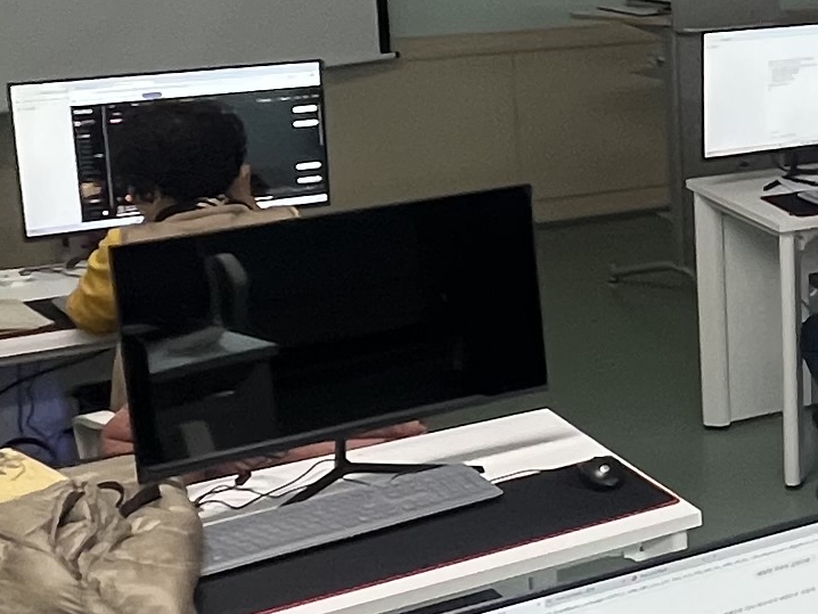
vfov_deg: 20.0
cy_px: 133
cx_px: 1228
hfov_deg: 22.1
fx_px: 1726
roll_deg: -1.3
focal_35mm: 73
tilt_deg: -11.0
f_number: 1.8
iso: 250
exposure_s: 1/120
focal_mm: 1.57
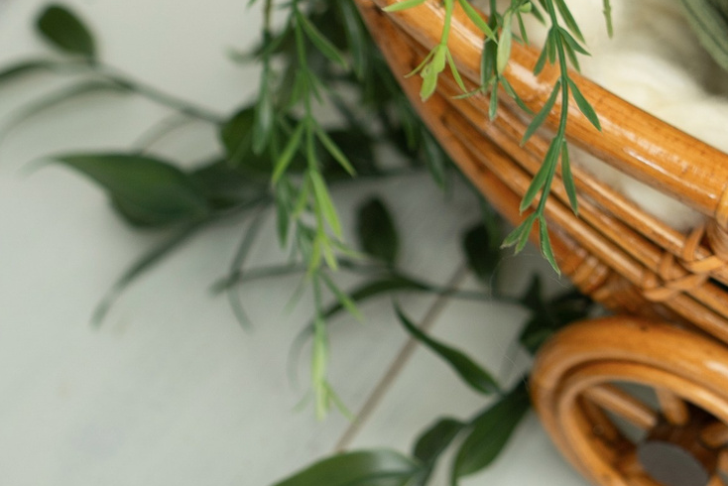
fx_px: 2468
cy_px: -116
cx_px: 1143
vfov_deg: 11.0
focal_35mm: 122
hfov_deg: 15.3
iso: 125
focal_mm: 35
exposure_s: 1/20
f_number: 2.8
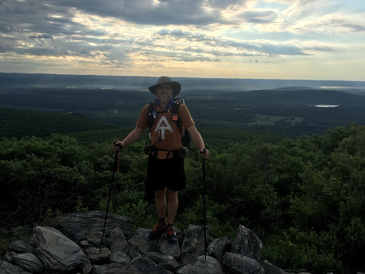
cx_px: 182
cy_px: 137
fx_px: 306
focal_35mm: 29
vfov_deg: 48.2
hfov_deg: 61.7
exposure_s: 1/1789
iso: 25
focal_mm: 4.15
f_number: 2.2
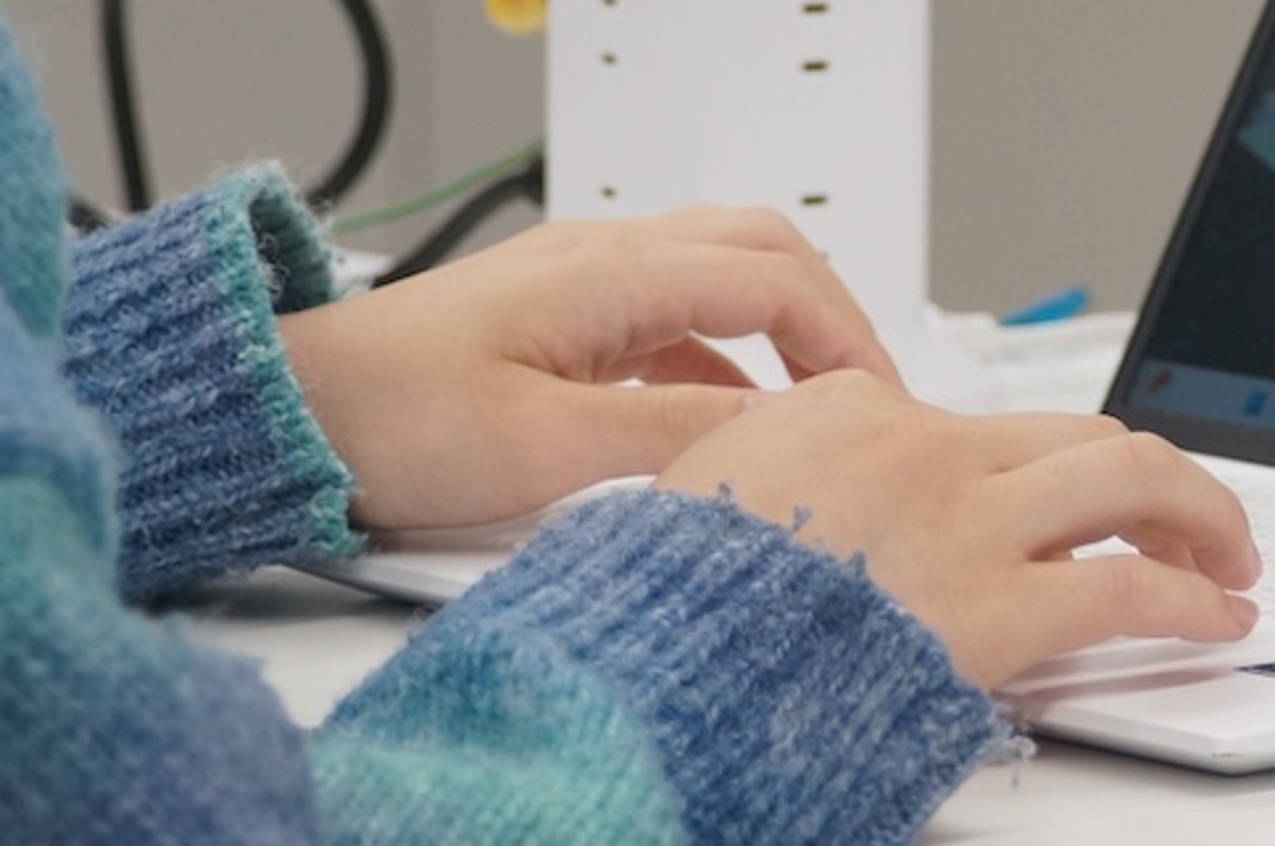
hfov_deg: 6.5
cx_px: 1528
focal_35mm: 316
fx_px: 11182
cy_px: 262
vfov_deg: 4.3
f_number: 4.5
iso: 800
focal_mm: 85
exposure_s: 1/160
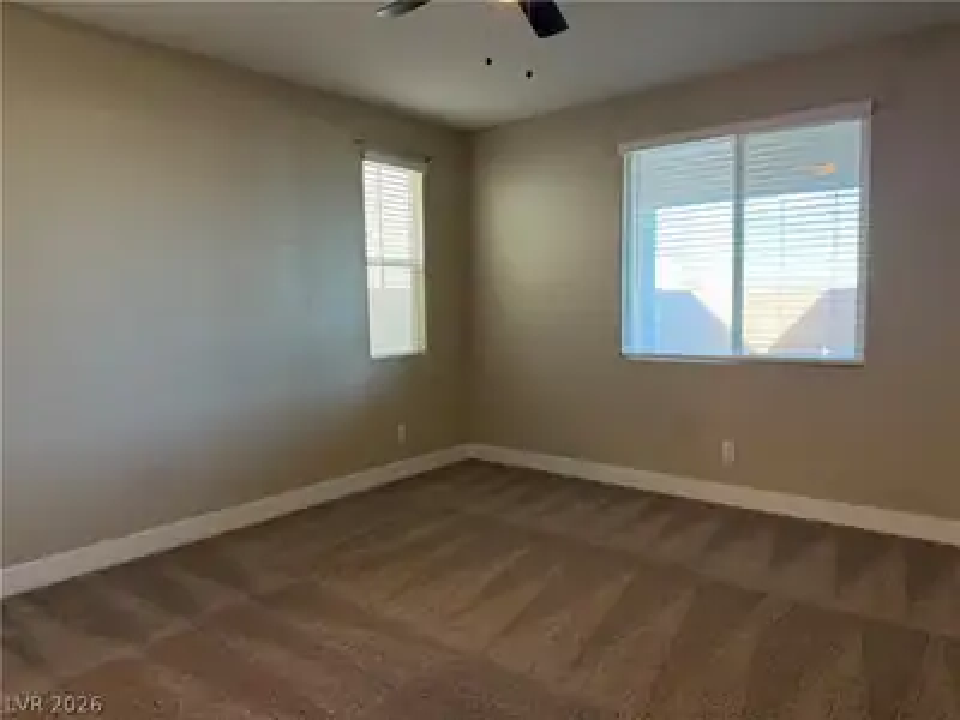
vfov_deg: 56.8
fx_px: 666
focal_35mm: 24
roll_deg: +1.2
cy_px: 360
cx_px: 480
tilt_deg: -4.5
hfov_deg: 71.6
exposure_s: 1/120
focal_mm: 6.76
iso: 200
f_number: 1.78
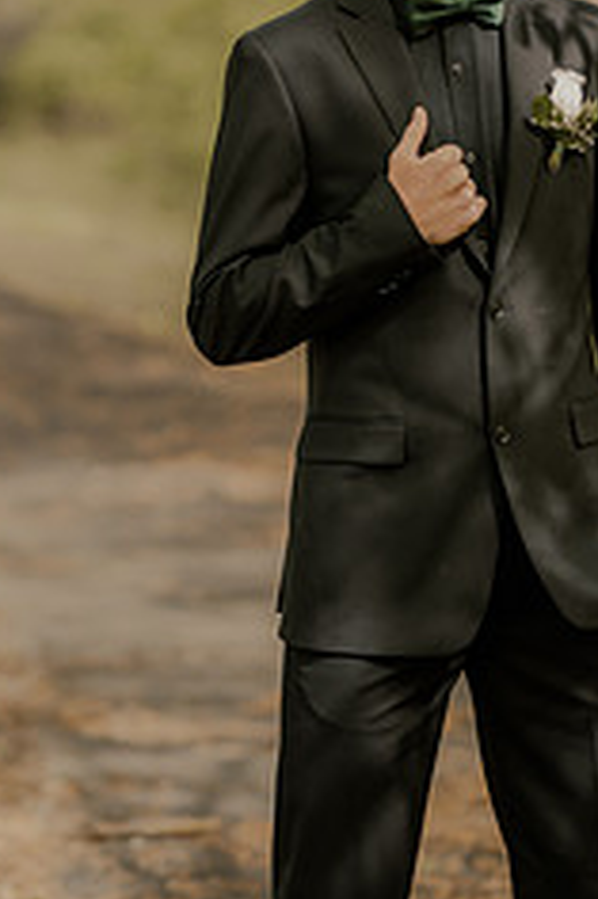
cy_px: 126
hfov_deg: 8.5
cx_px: 396
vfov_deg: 12.6
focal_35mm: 162
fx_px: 4042
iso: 100
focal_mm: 85
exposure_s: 1/320
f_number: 2
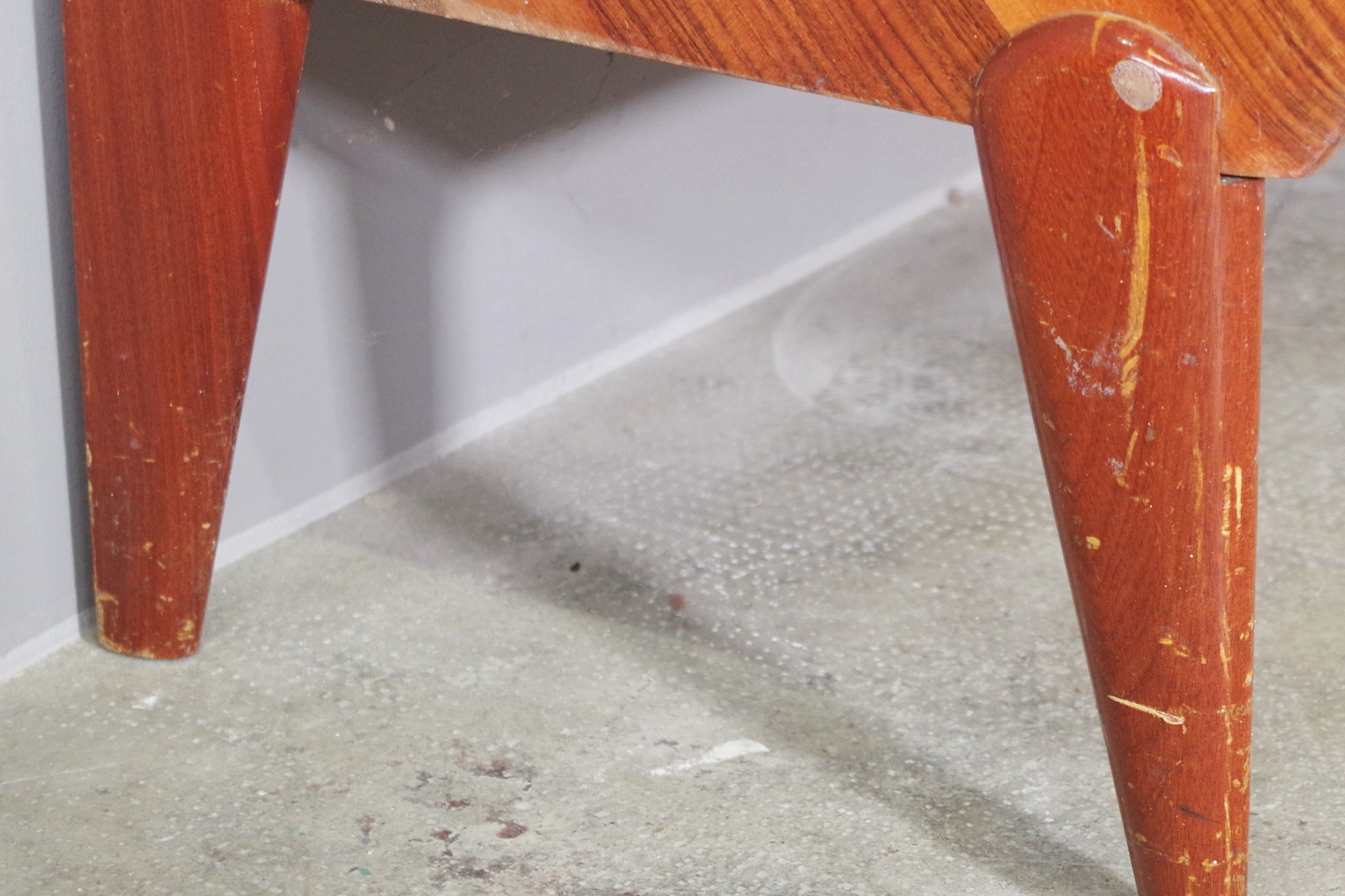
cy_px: 270
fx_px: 3400
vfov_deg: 15.0
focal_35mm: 91
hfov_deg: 22.1
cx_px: 1092
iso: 800
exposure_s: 1/13
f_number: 4
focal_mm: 32.5
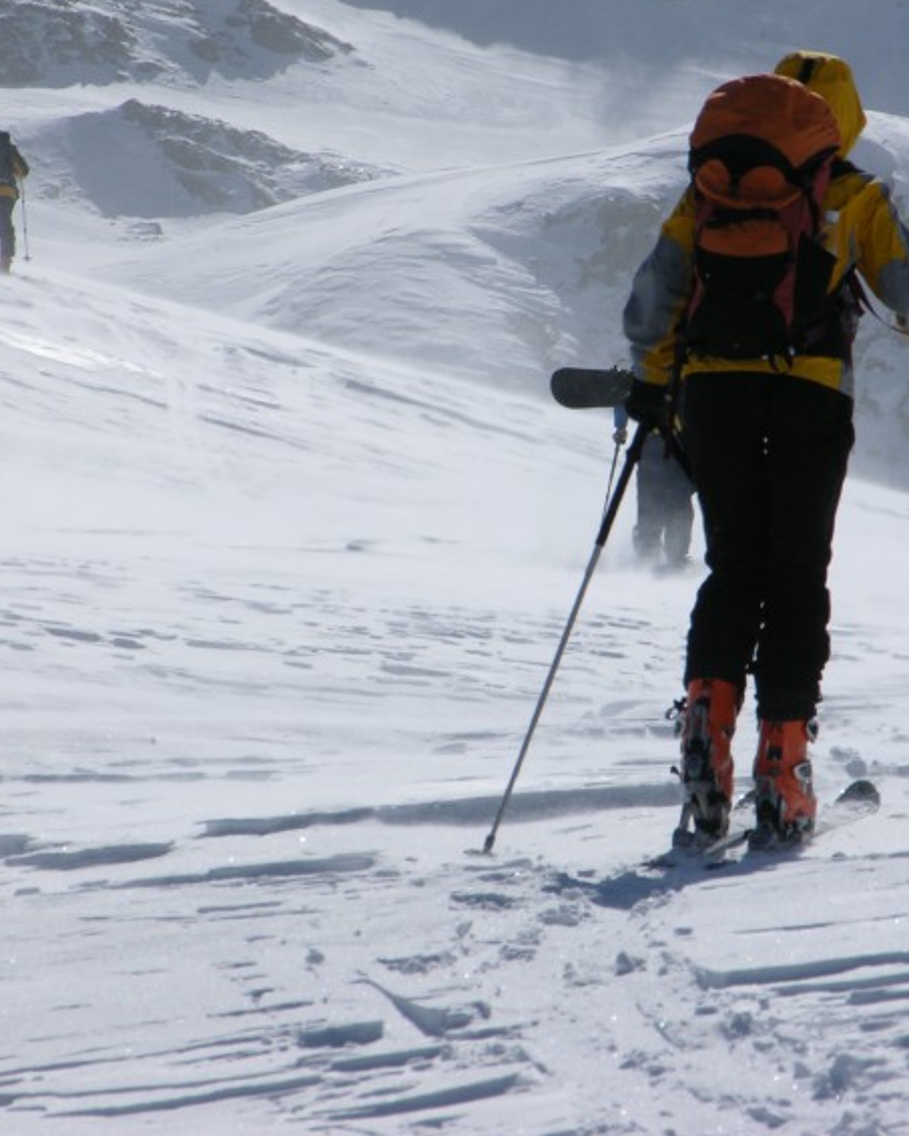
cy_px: 425
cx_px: 502
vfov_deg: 5.2
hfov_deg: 4.2
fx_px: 12473
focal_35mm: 371
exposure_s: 1/520
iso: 50
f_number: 7.4
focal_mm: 71.2
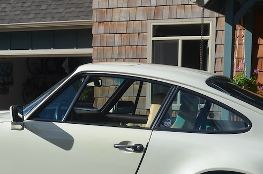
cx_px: 134
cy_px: 205
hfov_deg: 23.7
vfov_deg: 15.3
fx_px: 627
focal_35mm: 86
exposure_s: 1/320
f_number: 9
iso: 100
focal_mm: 22
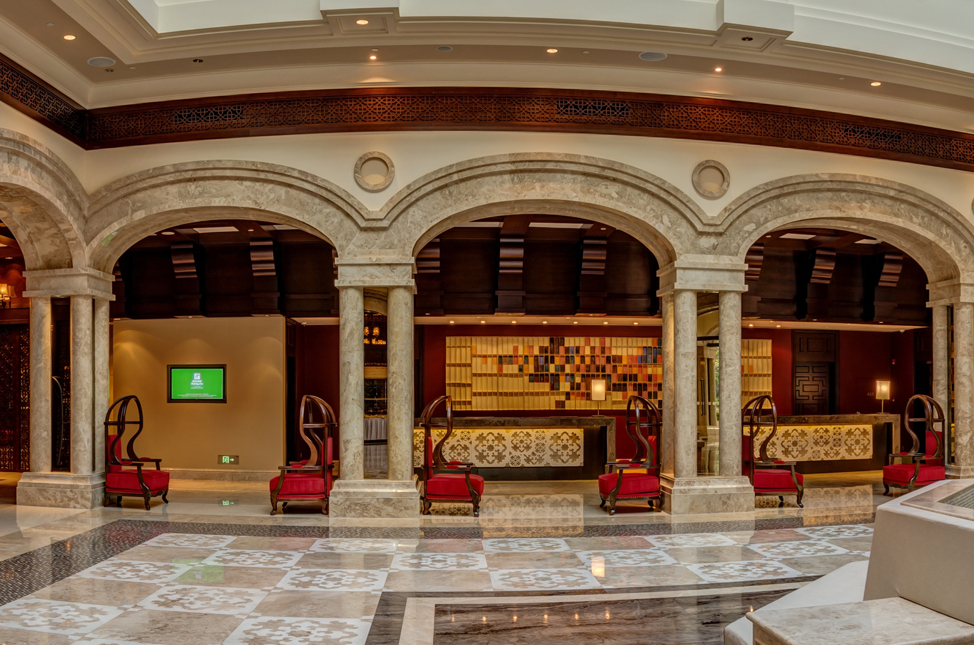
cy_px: 322
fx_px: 607
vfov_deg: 55.9
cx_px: 487
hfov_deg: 77.4
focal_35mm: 22
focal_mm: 15
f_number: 4
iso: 1600
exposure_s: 1/20
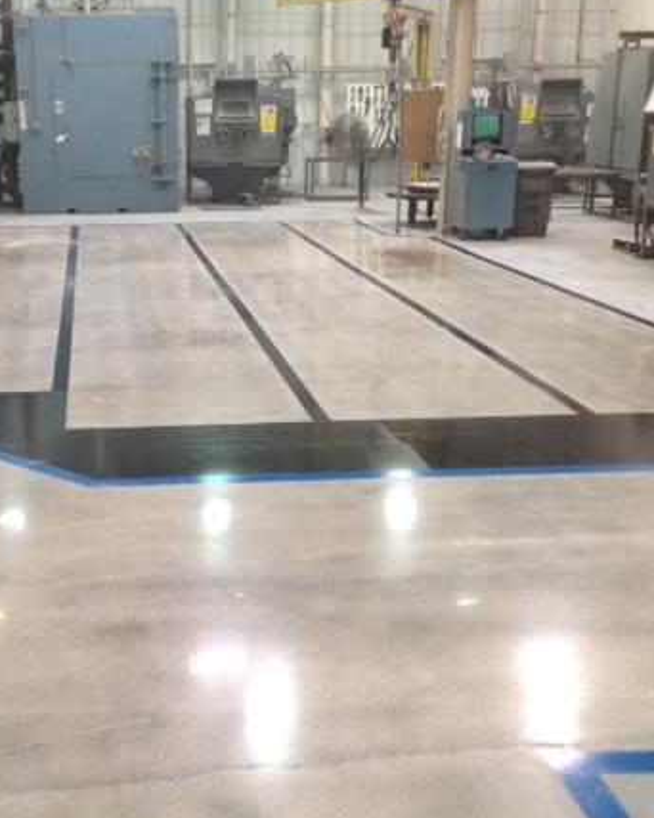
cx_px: 166
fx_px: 1235
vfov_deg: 36.7
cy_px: 405
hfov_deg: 29.2
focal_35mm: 51
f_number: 2.4
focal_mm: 4.28
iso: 50
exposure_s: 1/17
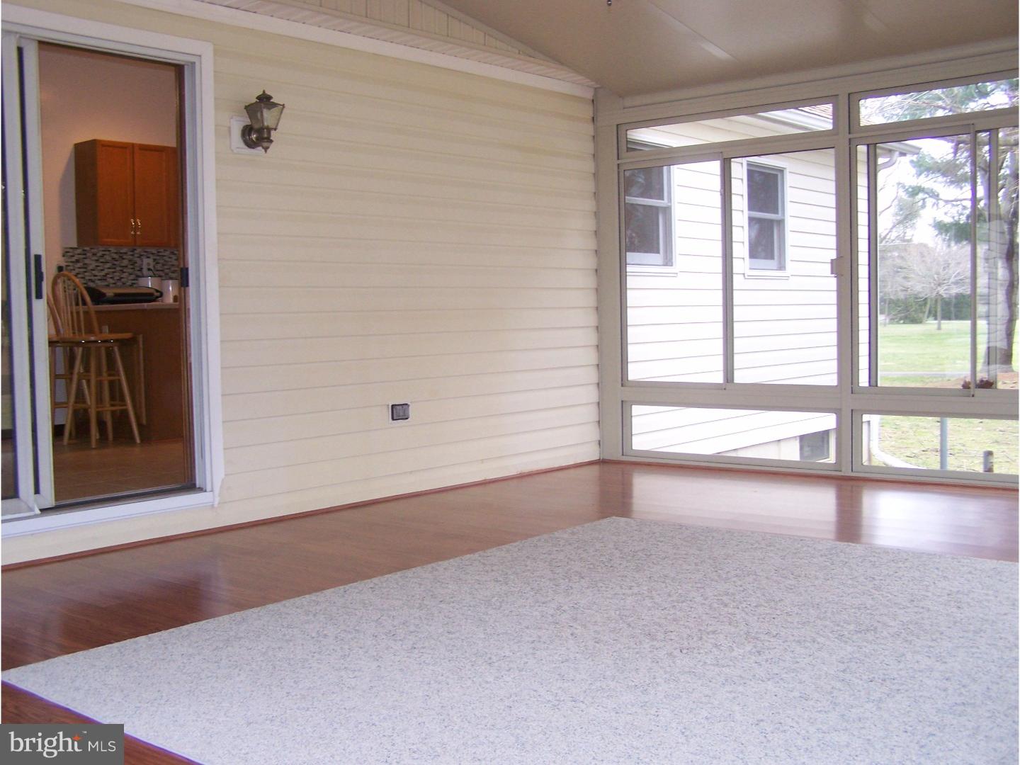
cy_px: 382
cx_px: 510
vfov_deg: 37.7
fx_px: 1120
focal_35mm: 38
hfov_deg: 49.0
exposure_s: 1/60
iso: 160
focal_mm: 6.3
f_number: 2.8
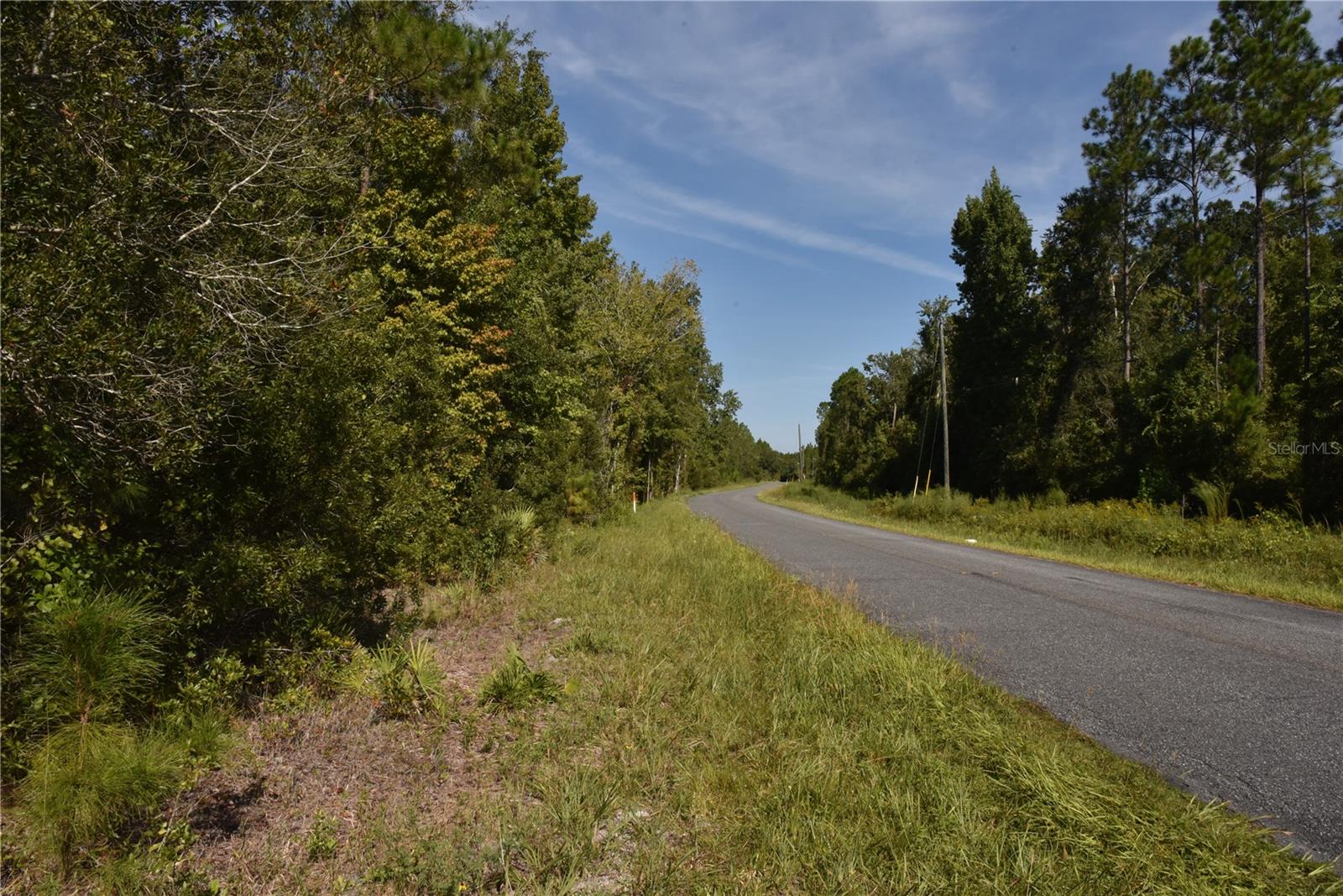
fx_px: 895
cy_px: 448
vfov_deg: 53.1
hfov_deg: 73.7
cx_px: 672
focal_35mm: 24
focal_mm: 24
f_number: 14
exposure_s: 1/800
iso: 1250
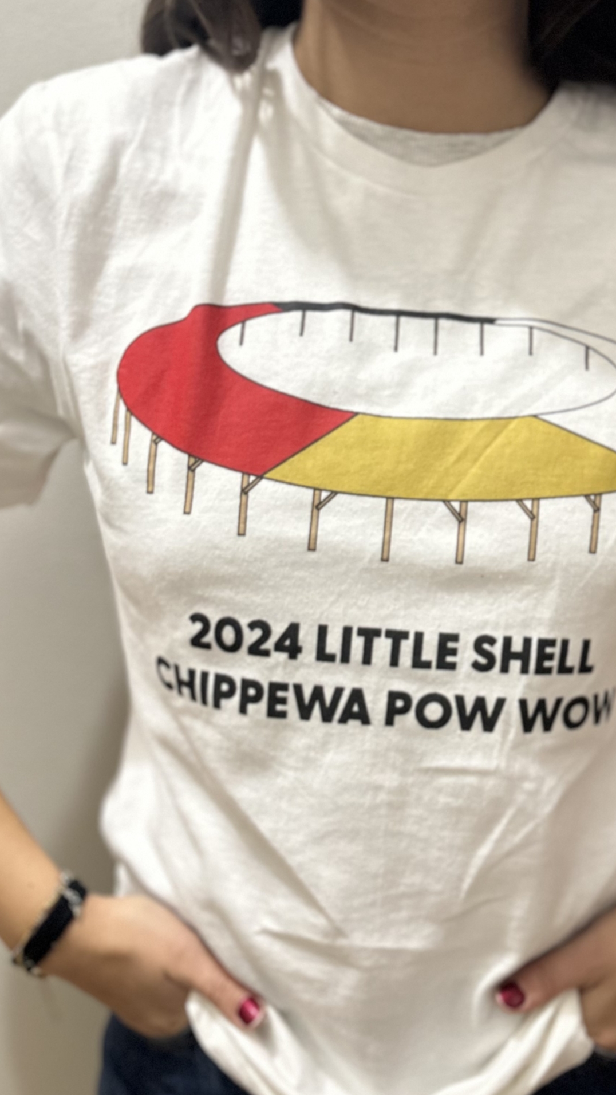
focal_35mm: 35
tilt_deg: -15.3
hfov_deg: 33.4
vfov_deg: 56.6
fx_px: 1016
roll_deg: -3.4
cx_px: 420
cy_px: 563
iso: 500
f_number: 1.78
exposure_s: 1/60
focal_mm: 6.86
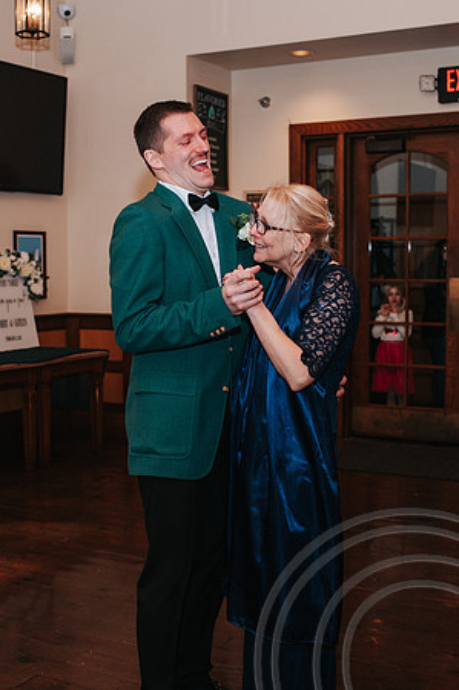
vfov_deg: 37.6
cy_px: 346
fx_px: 1015
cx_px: 152
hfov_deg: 25.4
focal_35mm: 53
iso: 800
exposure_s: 1/200
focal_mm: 35
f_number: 3.2
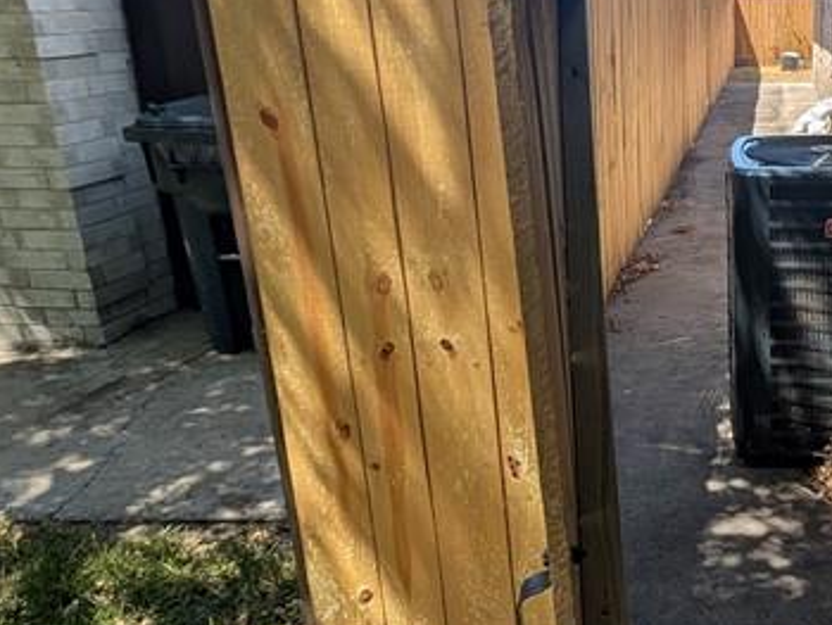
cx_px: 769
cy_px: 314
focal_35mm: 35
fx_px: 842
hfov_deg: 46.7
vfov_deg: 40.7
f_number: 1.95
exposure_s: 1/1073
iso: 39
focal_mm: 2.23
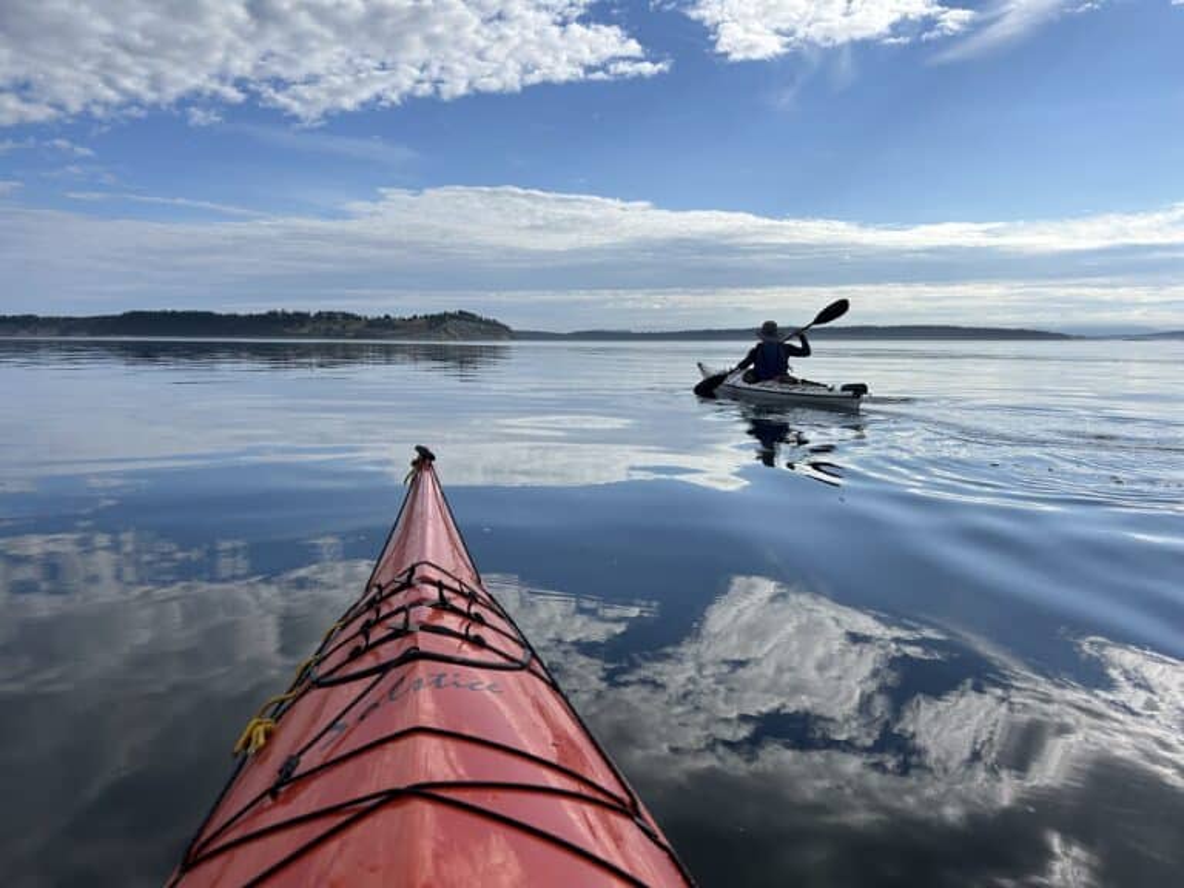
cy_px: 444
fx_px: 889
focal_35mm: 26
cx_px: 592
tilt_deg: -6.9
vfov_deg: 53.1
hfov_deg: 67.3
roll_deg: +0.2
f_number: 1.5
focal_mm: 5.7
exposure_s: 1/8696
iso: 50
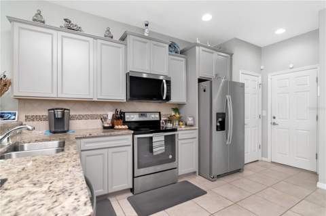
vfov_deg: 71.9
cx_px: 163
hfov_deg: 95.0
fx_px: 149
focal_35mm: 16
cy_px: 108
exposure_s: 1/60
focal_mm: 11
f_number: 6.3
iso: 1000
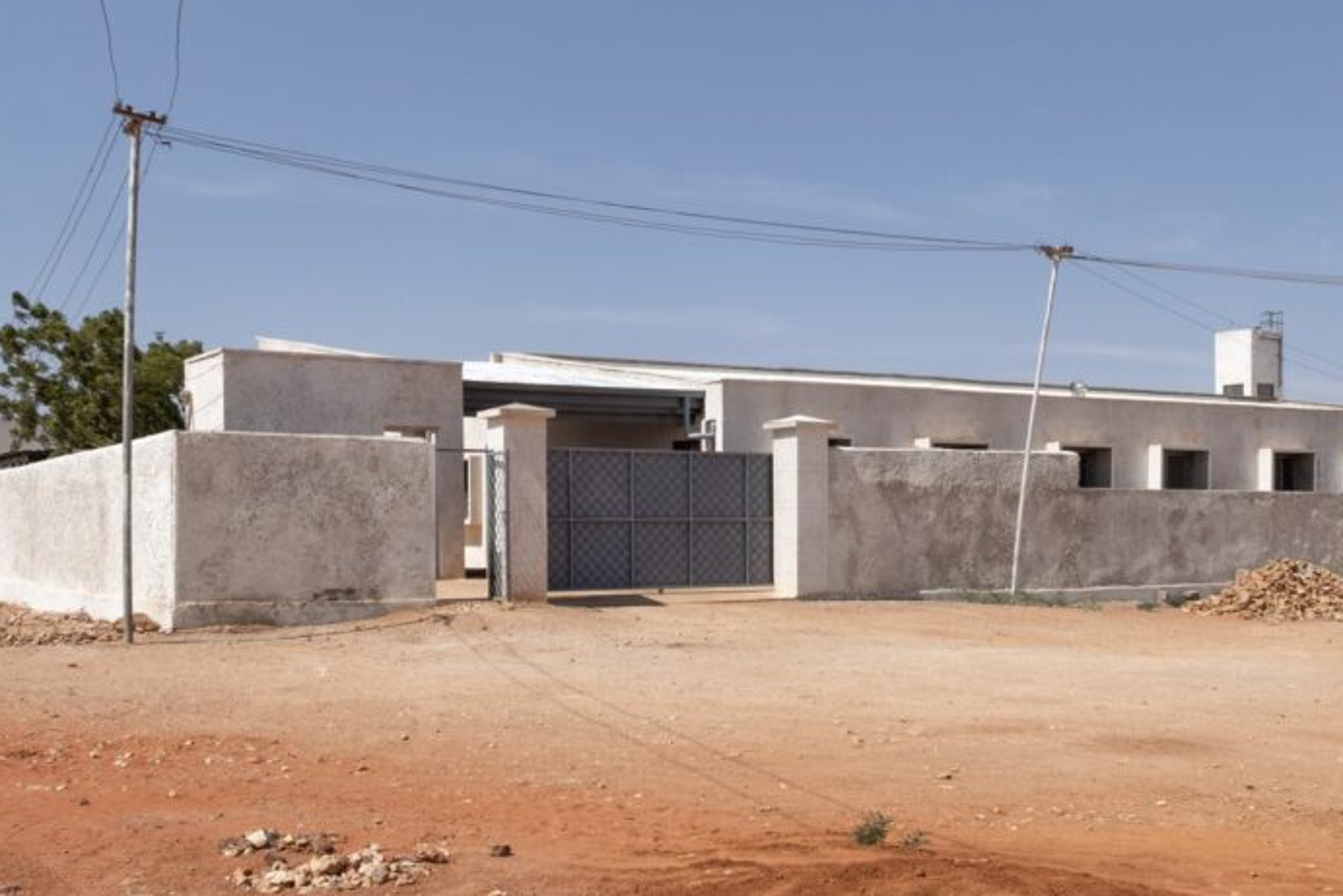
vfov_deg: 33.0
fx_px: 1492
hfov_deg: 48.4
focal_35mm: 40
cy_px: 258
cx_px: 739
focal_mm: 18
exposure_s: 1/180
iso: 100
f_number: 11
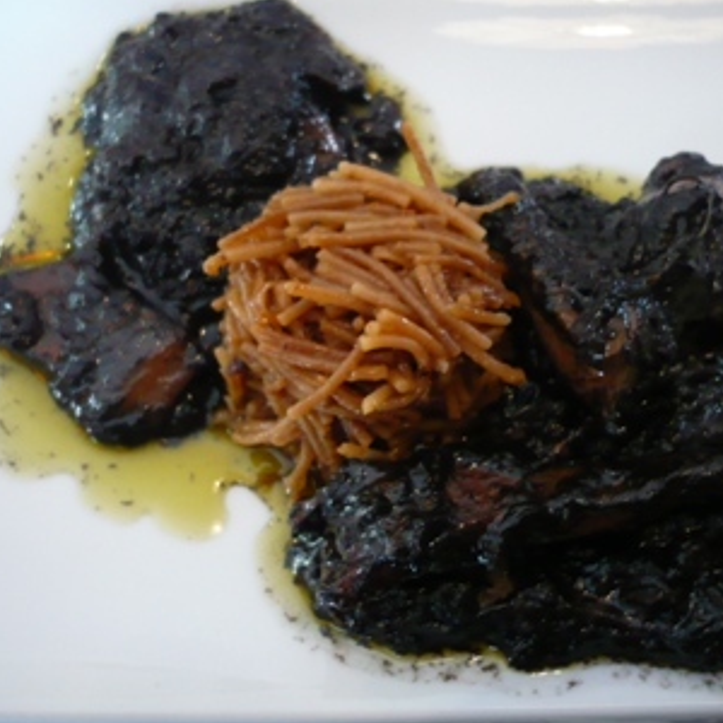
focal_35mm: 42
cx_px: 382
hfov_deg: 40.0
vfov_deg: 40.0
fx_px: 992
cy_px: 363
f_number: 2.8
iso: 200
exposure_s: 1/20
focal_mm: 5.8
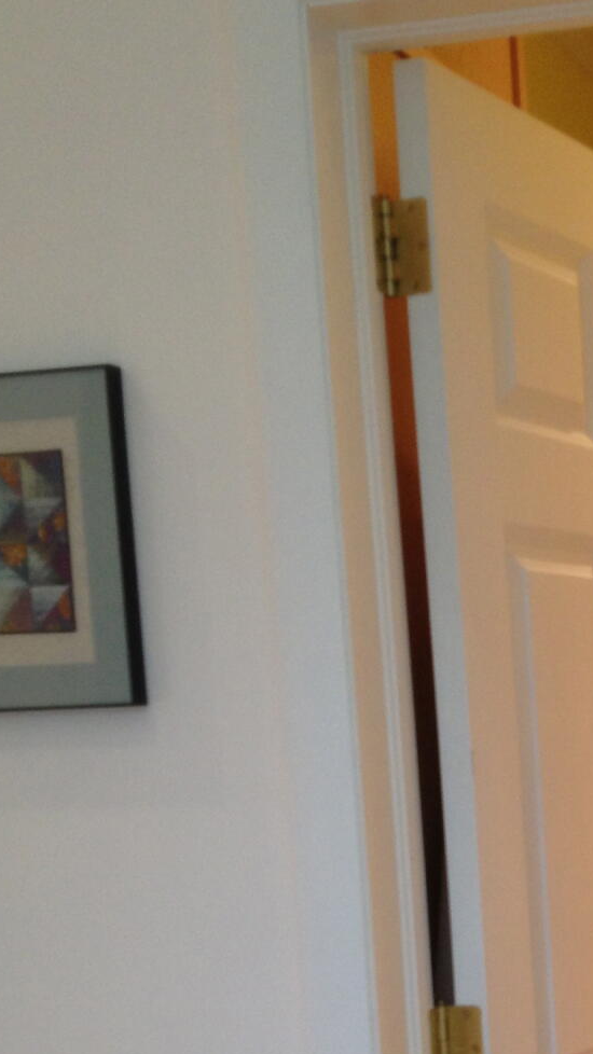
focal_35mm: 78
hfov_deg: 14.8
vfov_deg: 26.3
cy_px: 940
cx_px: 777
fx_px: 2181
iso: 50
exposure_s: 1/20
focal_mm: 4.28
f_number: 2.4
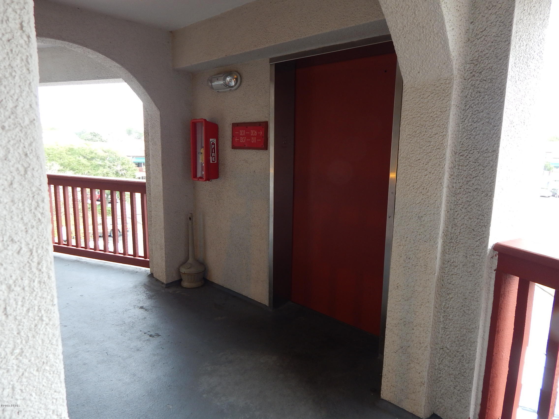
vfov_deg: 61.1
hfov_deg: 76.4
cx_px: 280
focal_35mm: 22
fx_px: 355
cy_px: 210
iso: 125
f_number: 3
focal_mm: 4
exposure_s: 1/60
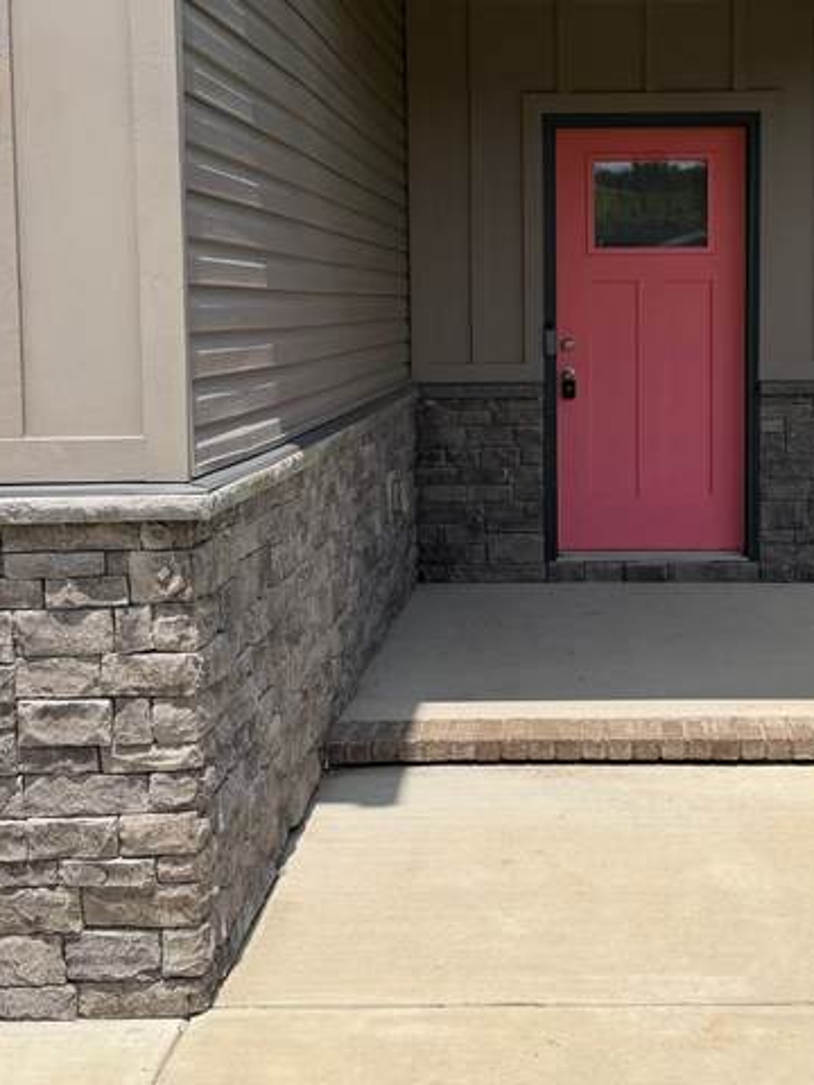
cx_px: 574
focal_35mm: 48
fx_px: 1505
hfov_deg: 29.9
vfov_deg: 39.4
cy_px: 398
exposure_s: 1/6173
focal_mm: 6.76
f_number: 1.78
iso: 80
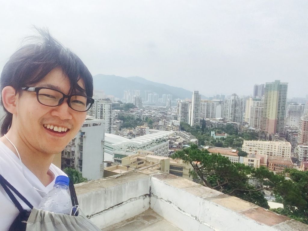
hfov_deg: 58.4
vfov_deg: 45.4
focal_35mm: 31
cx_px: 154
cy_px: 116
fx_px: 276
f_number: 2.4
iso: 50
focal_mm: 2.15
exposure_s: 1/1527
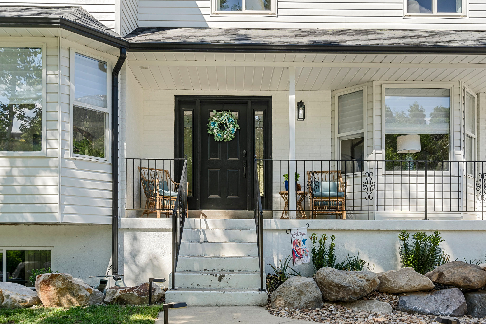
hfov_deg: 63.7
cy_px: 162
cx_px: 243
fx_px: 391
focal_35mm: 29
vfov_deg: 45.0
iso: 320
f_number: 9
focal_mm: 29
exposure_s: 1/200
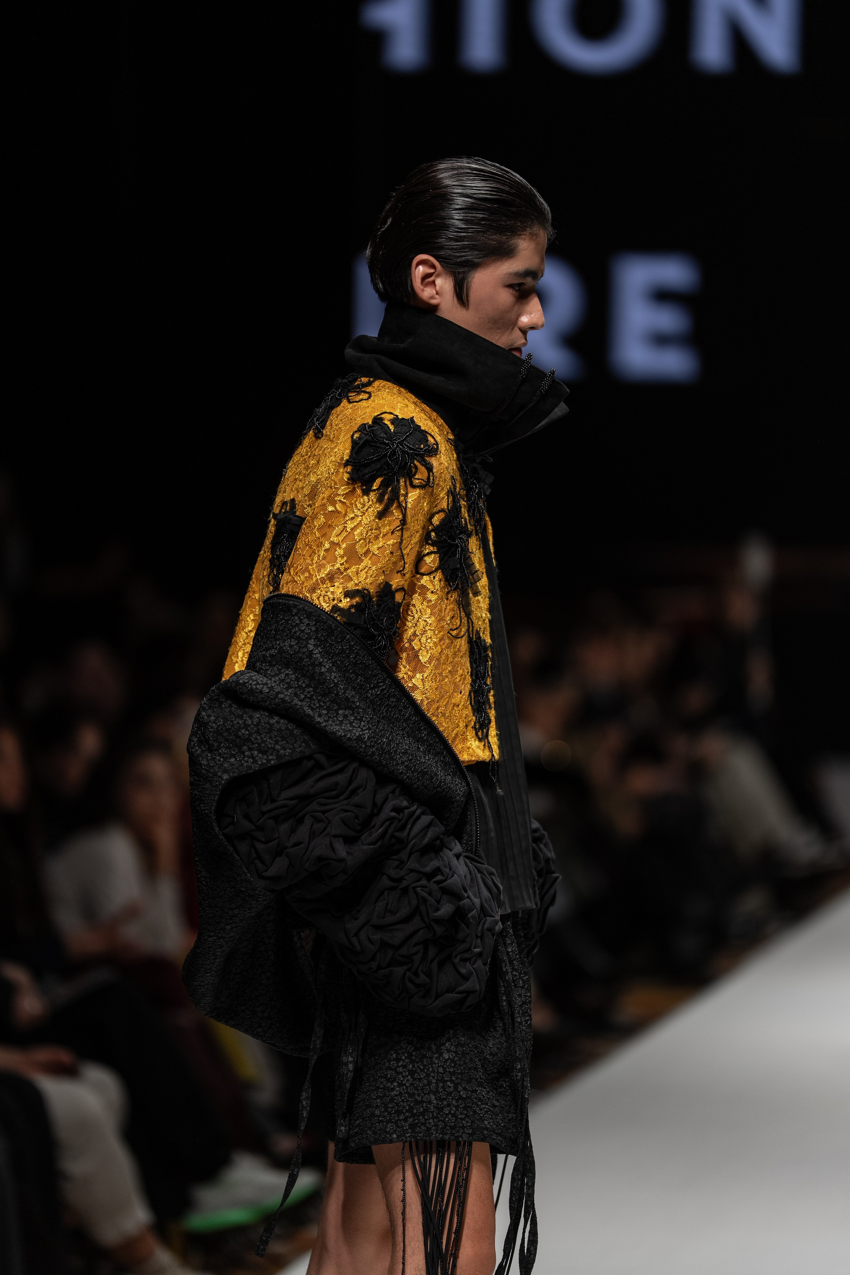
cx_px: 425
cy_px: 638
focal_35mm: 200
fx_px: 7083
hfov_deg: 6.9
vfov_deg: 10.3
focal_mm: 200
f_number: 2.8
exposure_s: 1/400
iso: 200
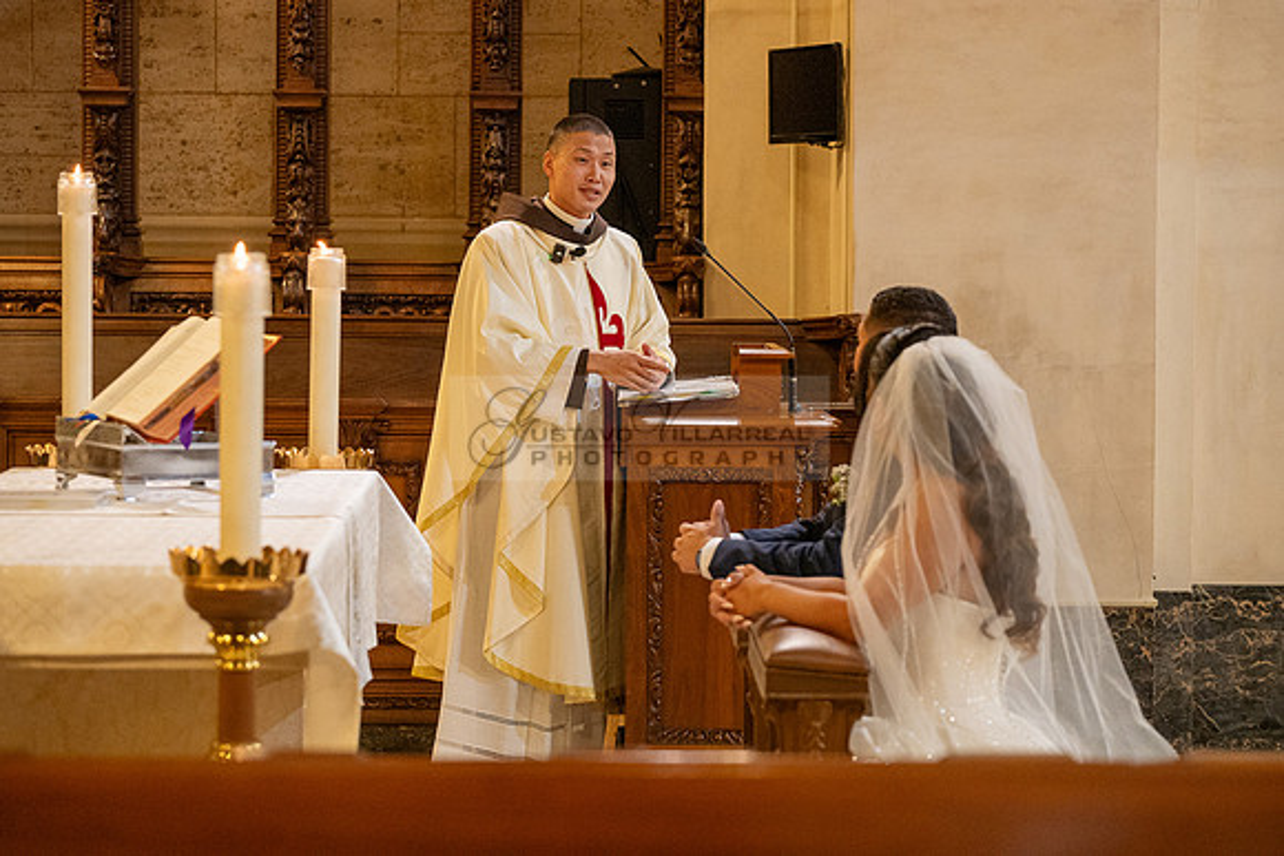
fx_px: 3425
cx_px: 642
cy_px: 378
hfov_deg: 21.2
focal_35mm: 96
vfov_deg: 14.3
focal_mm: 86
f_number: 4
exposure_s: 1/200
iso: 3200
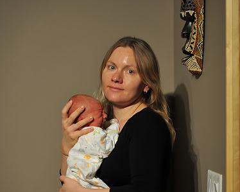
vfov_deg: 14.0
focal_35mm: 109
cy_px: 180
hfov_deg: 17.6
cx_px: 118
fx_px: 774
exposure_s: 1/125
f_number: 2
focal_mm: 50
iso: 360
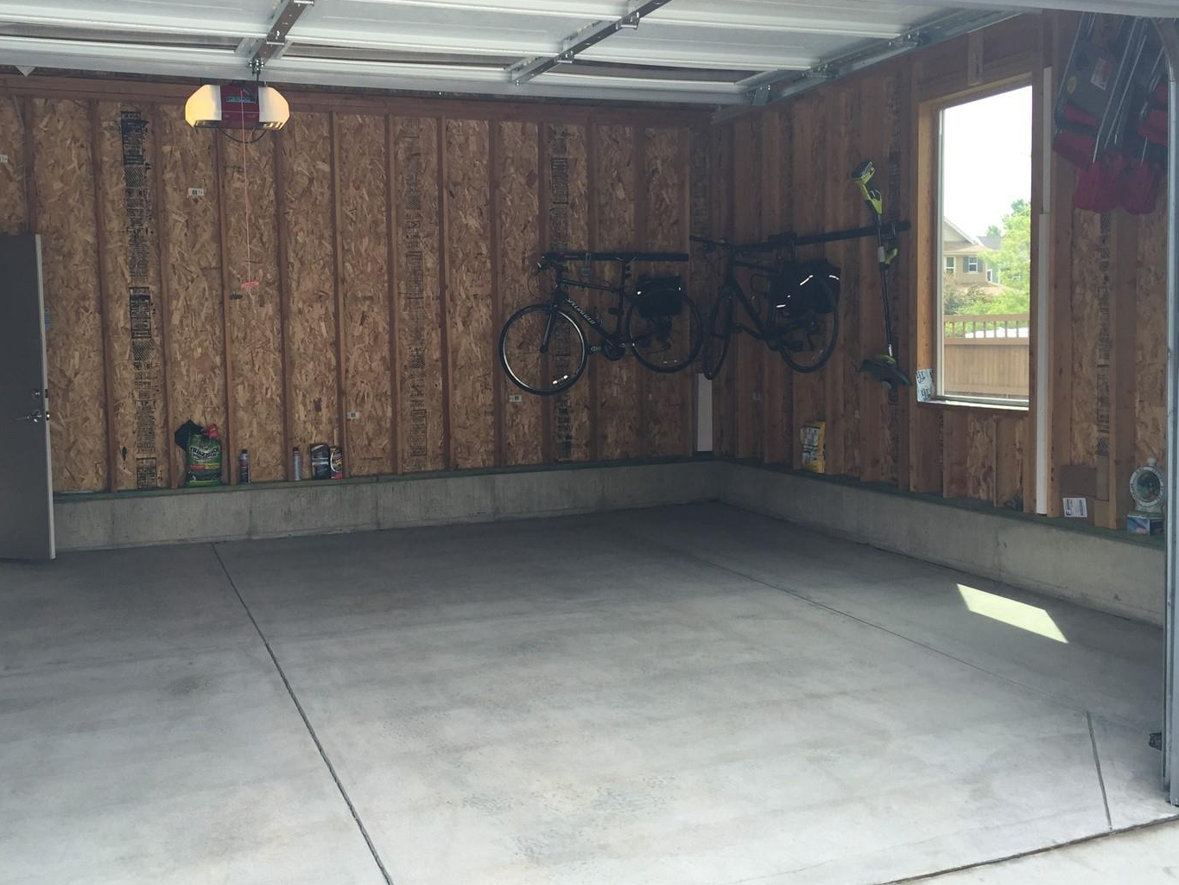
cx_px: 522
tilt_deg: -4.5
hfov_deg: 53.8
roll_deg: +0.3
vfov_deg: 41.8
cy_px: 410
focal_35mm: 34
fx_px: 1158
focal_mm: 4.15
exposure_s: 1/350
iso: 32
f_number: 2.2
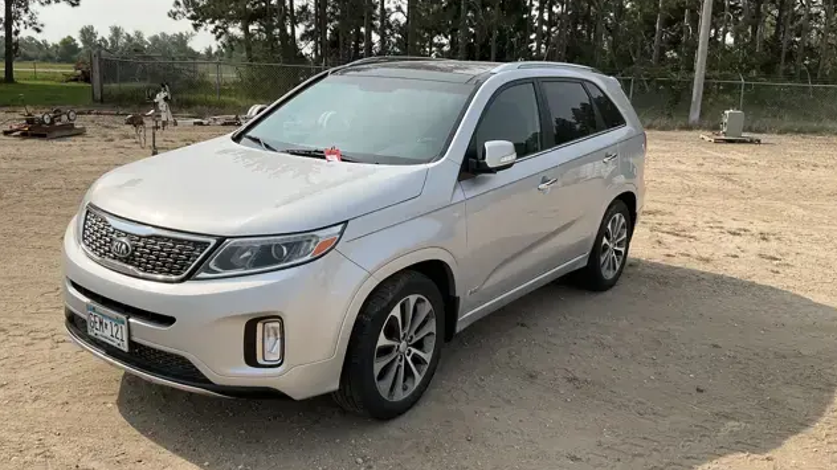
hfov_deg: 61.0
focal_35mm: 32
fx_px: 710
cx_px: 421
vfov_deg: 36.6
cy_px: 248
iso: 25
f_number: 1.8
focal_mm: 3
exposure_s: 1/1786
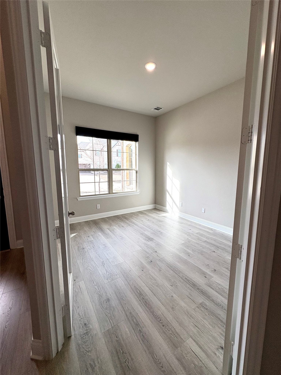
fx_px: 152
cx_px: 140
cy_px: 188
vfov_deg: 102.1
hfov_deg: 85.7
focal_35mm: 14
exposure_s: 1/322
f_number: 2.2
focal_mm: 2.22
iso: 64
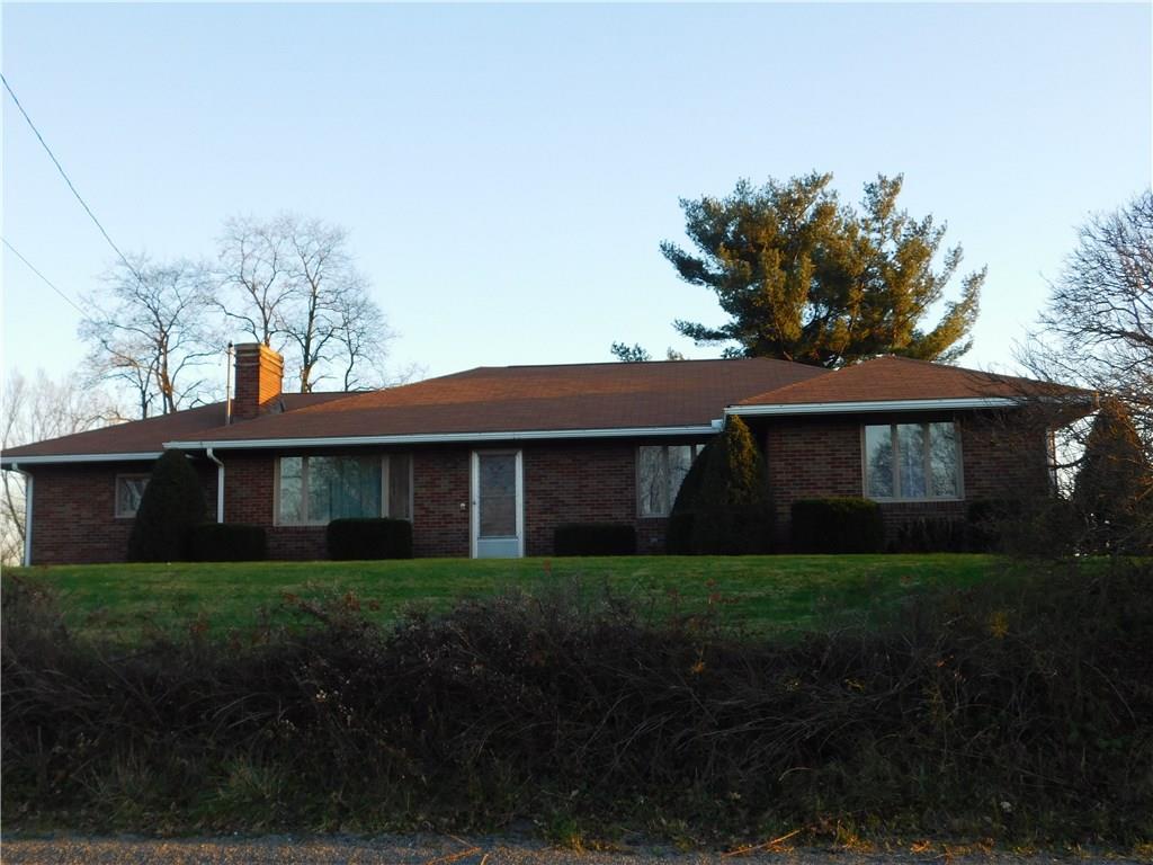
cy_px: 432
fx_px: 1332
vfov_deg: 36.0
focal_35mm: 40
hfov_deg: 46.8
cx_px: 576
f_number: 3.6
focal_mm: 7.1
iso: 125
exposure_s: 1/125
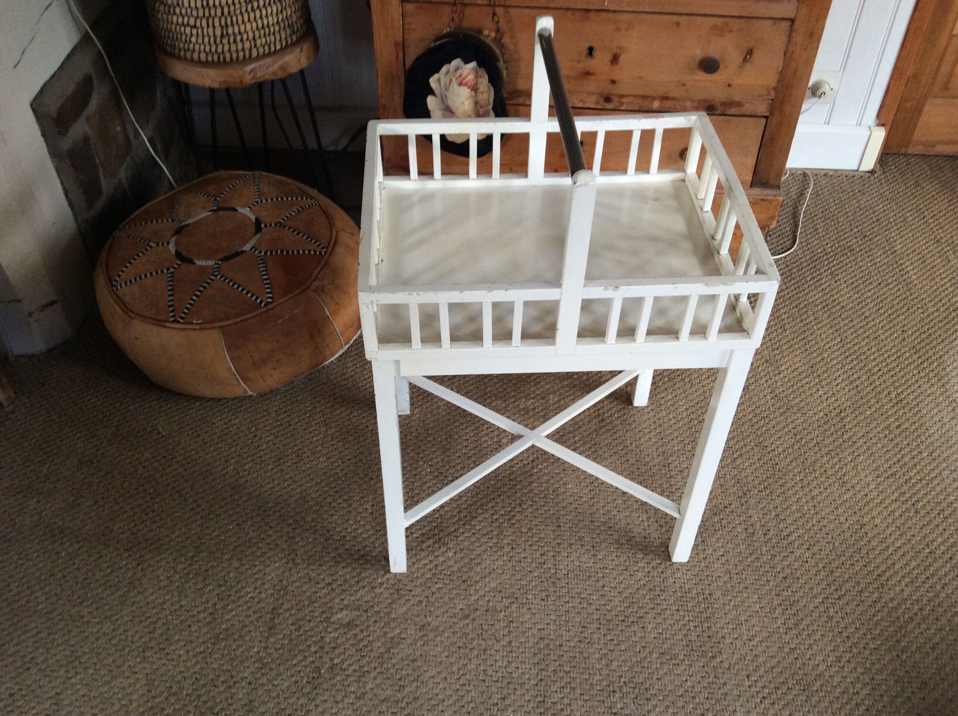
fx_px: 884
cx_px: 479
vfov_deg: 44.1
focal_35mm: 32
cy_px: 358
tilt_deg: -45.5
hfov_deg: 56.9
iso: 100
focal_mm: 3.3
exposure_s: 1/25
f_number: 2.4
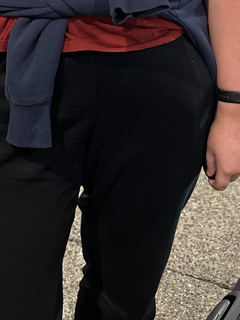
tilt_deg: -10.7
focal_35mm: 70
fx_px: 647
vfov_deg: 23.8
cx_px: 61
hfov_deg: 20.9
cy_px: -118
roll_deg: -1.0
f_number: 1.78
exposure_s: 1/50
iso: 250
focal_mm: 6.86
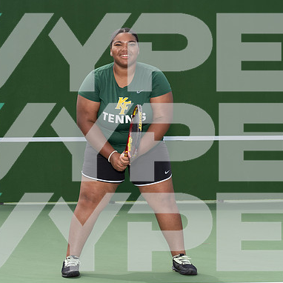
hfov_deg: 20.6
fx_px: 777
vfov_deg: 20.6
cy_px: 143
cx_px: 116
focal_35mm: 84
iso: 160
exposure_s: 1/250
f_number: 8
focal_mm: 65
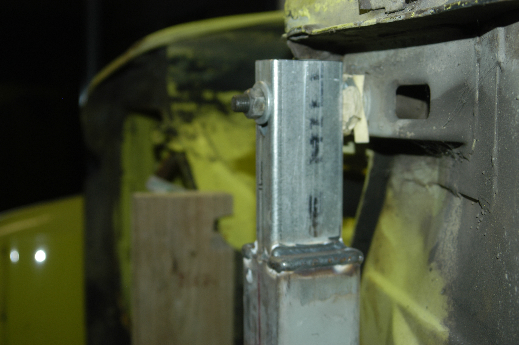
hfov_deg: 38.9
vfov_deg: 26.4
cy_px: 172
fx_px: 735
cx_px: 260
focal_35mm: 51
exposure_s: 1/60
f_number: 4
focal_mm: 34
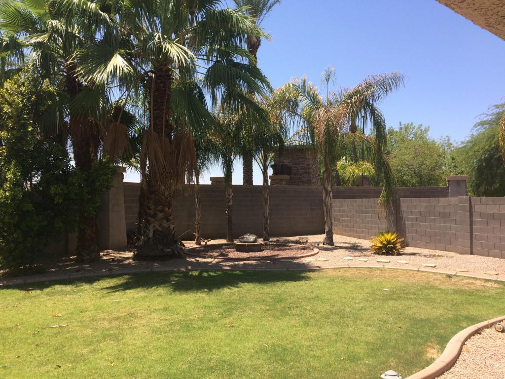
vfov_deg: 48.2
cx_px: 252
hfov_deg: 61.7
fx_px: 423
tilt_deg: +1.6
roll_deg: +2.0
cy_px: 190
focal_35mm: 29
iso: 32
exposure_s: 1/1368
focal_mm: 4.15
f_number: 2.2
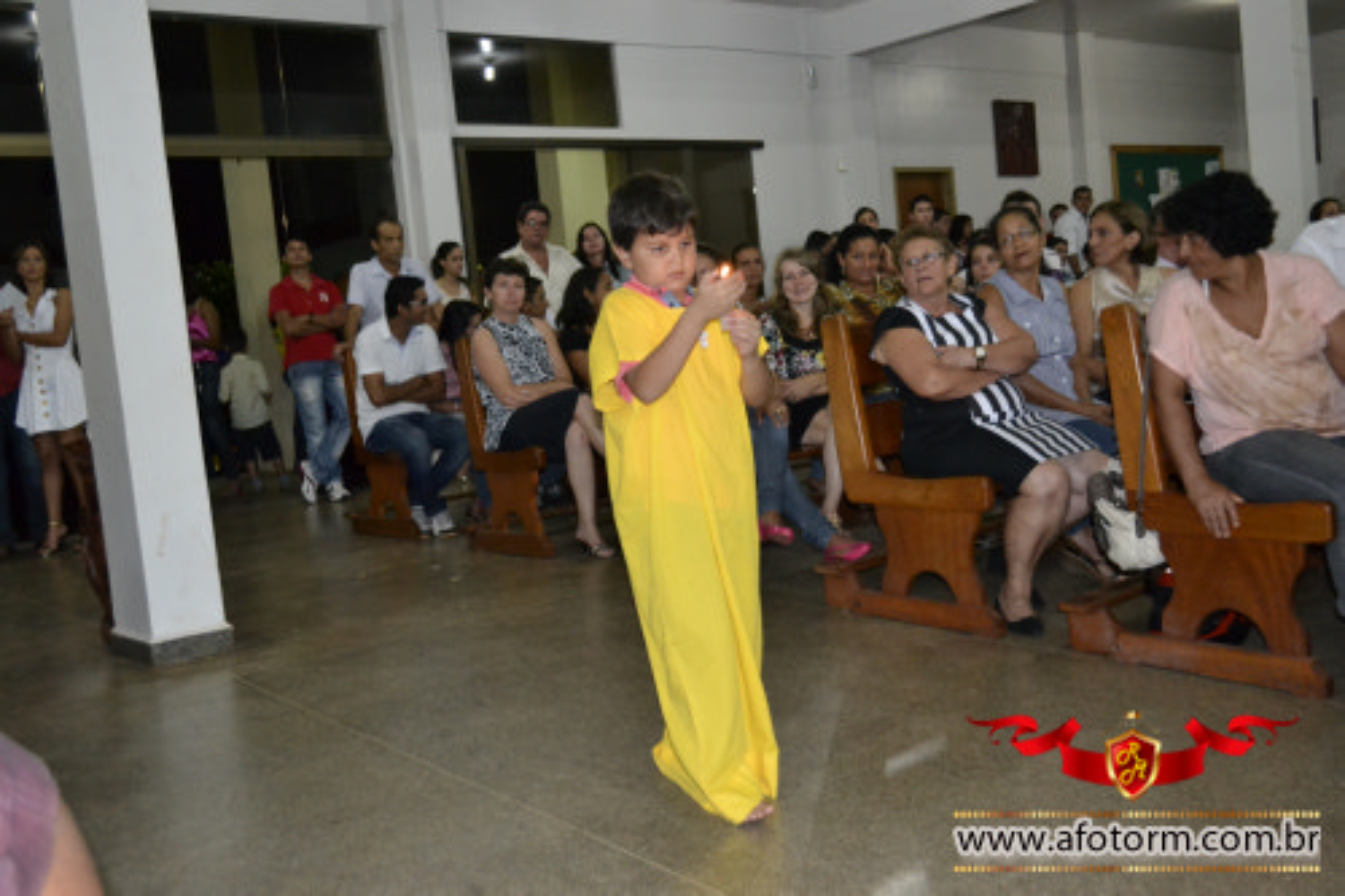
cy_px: 448
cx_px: 672
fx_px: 1344
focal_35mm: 36
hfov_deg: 53.1
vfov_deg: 36.8
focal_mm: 24
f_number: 4
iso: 3200
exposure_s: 1/60
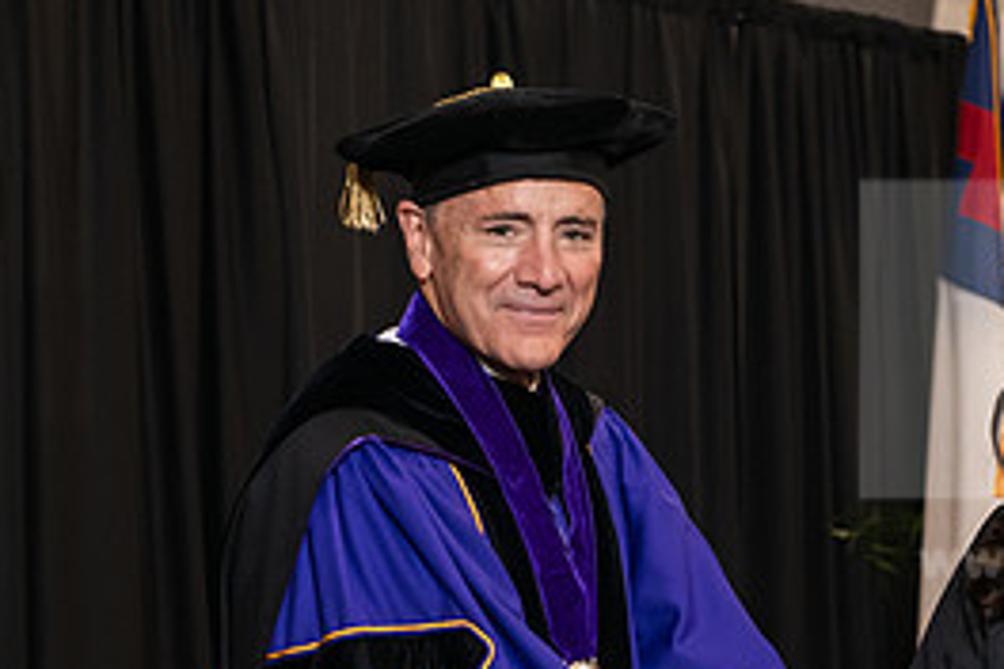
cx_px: 745
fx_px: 4295
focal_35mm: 154
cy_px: 640
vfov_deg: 8.9
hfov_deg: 13.3
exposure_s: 1/125
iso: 1600
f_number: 5
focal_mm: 70
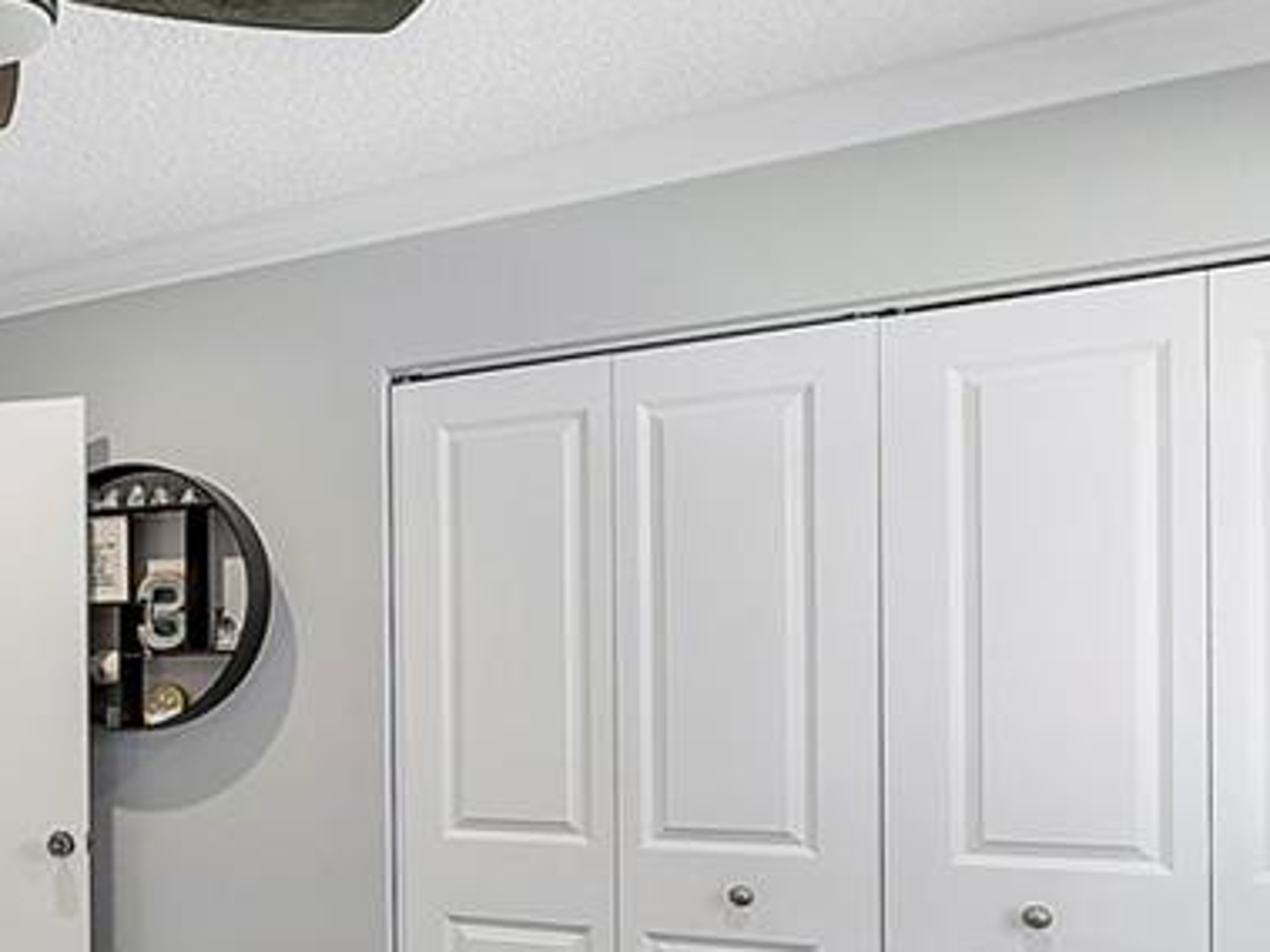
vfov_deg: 35.4
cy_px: 784
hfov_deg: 38.5
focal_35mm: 39
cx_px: -168
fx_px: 1430
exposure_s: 1/2.5
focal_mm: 10
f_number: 11
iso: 160
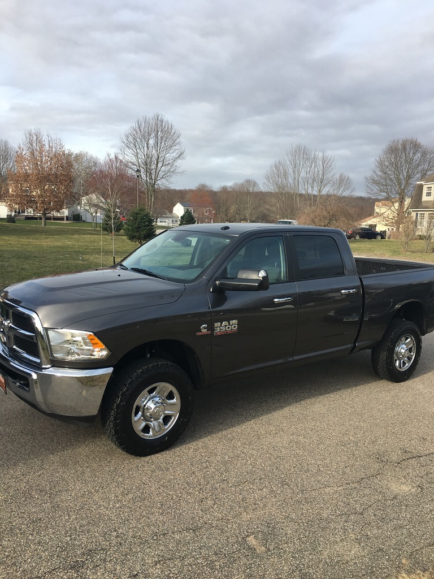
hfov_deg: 48.2
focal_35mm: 29
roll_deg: -1.6
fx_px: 485
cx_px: 217
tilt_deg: -9.0
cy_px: 290
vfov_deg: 61.7
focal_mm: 4.15
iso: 25
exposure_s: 1/884
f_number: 2.2
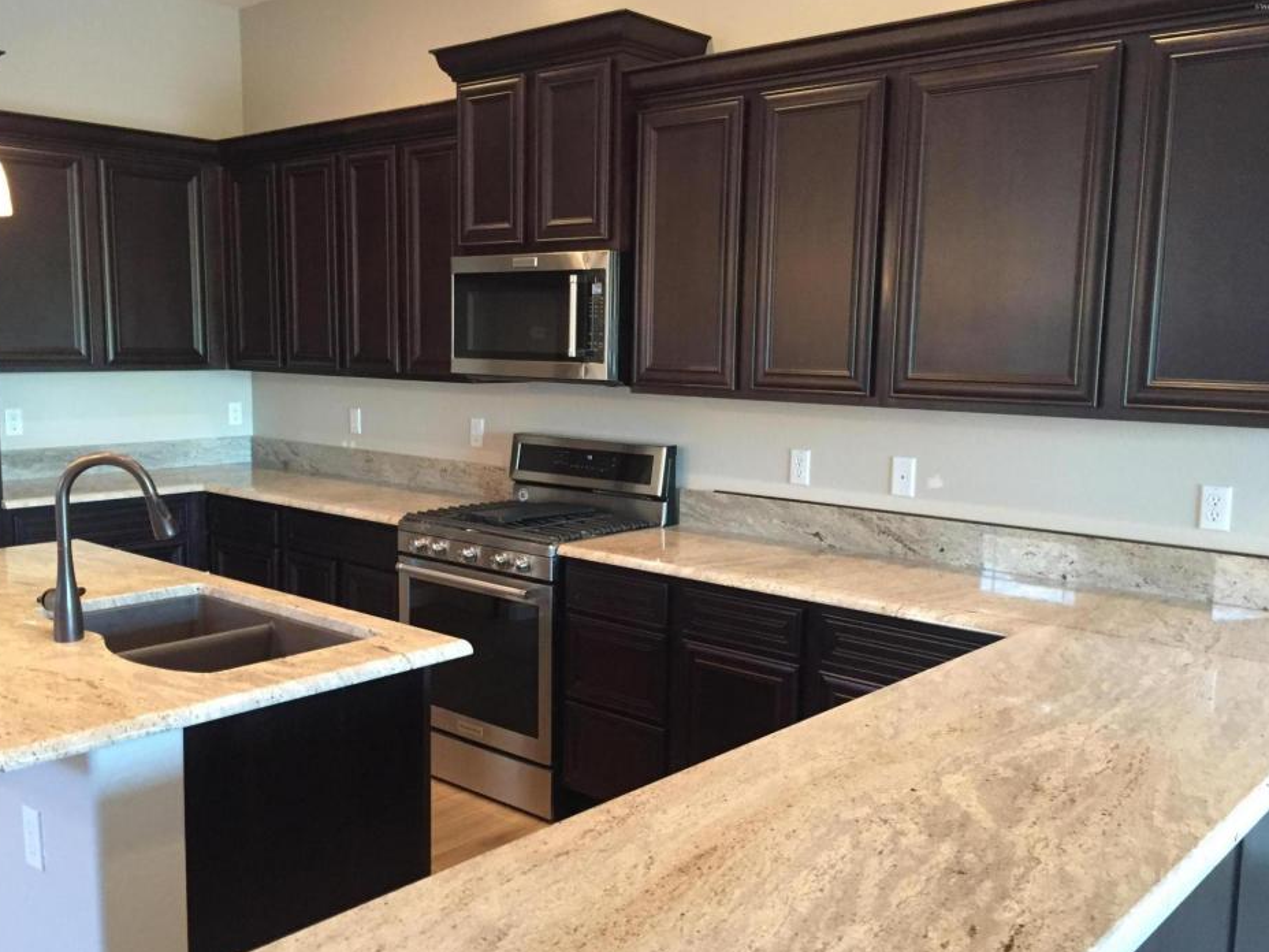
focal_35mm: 32
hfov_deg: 56.8
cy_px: 499
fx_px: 1173
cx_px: 592
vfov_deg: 44.1
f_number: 2.2
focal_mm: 4.15
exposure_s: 1/30
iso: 250
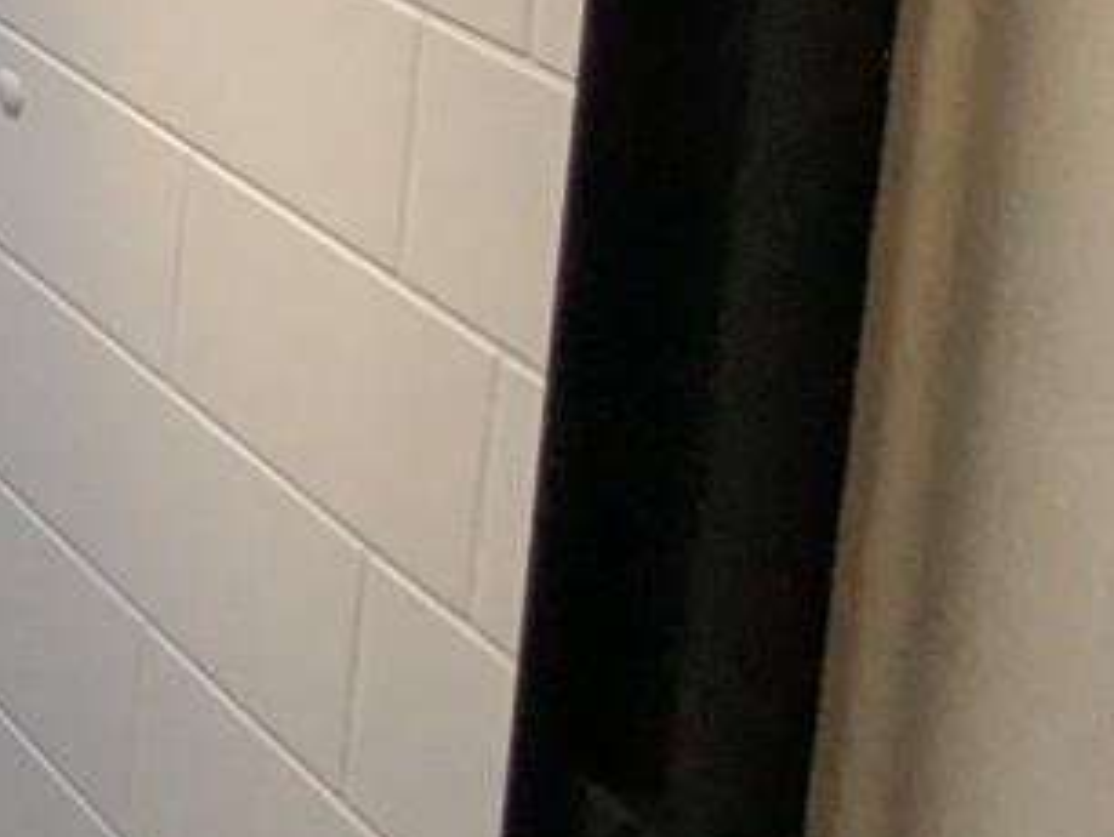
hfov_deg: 16.3
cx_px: -1378
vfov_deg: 16.6
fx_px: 2351
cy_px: -695
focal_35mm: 73
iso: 231
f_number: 2.2
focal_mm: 2.35
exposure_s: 1/503
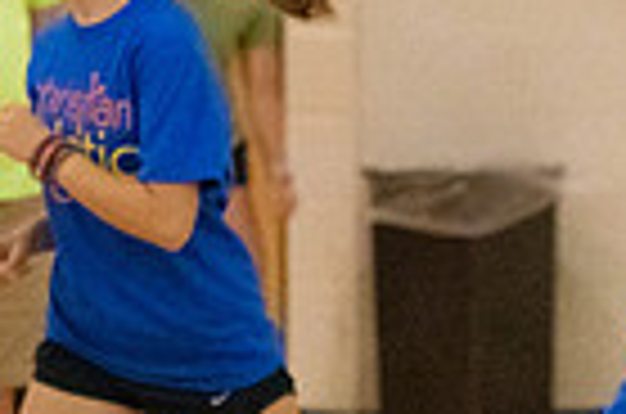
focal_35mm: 523
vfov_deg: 2.6
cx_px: 766
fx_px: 9074
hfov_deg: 3.9
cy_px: 452
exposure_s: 1/800
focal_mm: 125
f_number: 4
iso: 10000
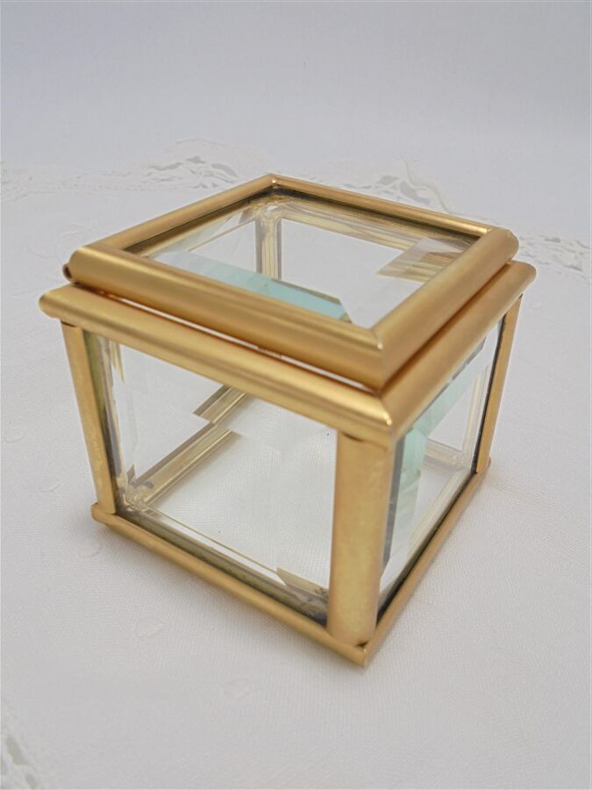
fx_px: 661
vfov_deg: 61.7
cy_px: 395
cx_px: 296
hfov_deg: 48.2
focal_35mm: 29
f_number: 3.7
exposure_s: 1/80
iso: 100
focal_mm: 5.3
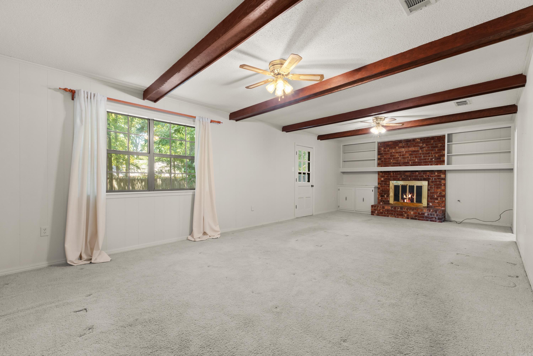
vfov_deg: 77.3
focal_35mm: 15
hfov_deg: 100.4
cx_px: 266
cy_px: 178
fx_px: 222
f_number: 8
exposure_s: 1.3
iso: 320
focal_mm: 10
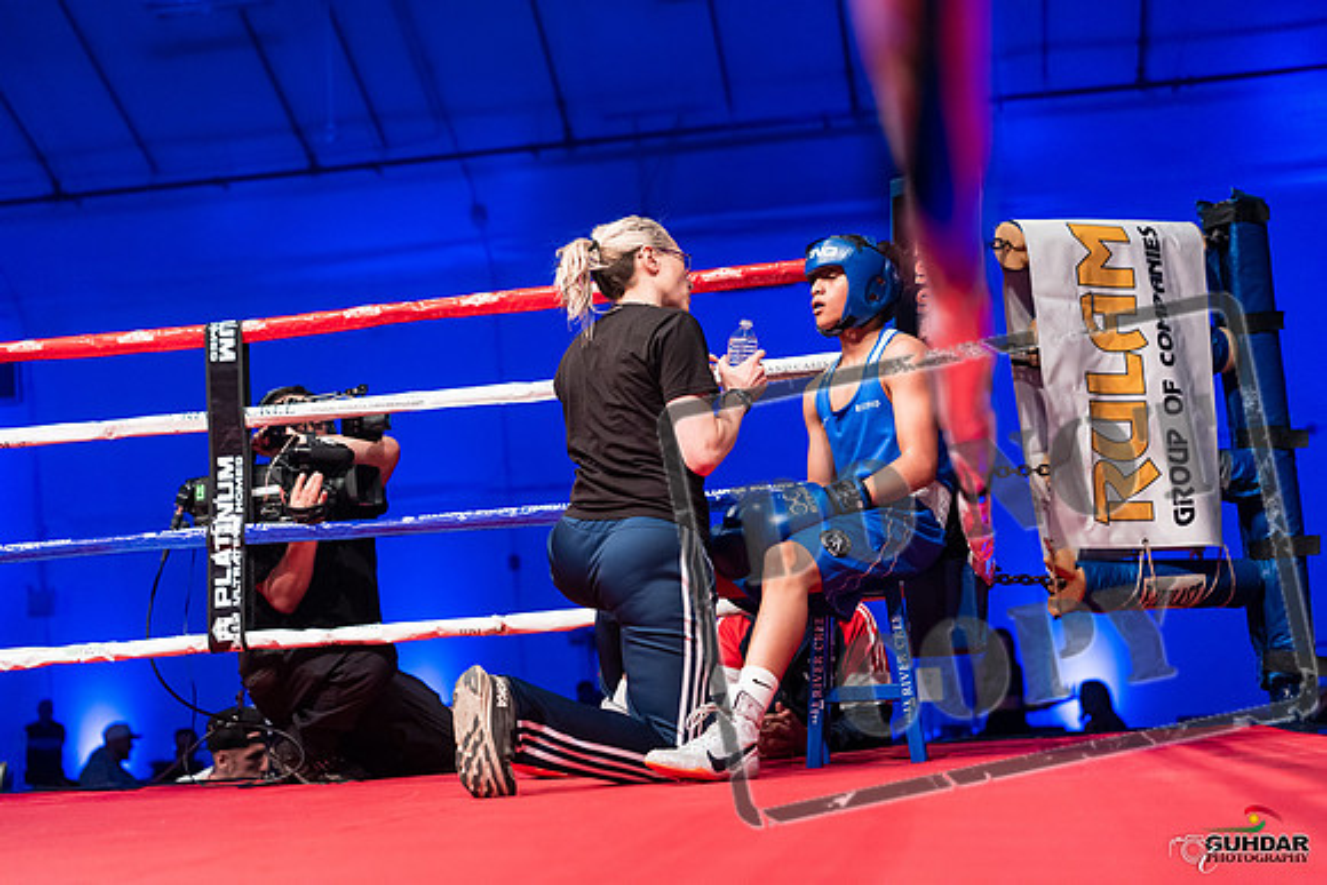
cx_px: 664
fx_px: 1843
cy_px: 442
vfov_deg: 27.0
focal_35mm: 50
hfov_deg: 39.6
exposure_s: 1/1000
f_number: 2.5
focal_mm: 50
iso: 3200
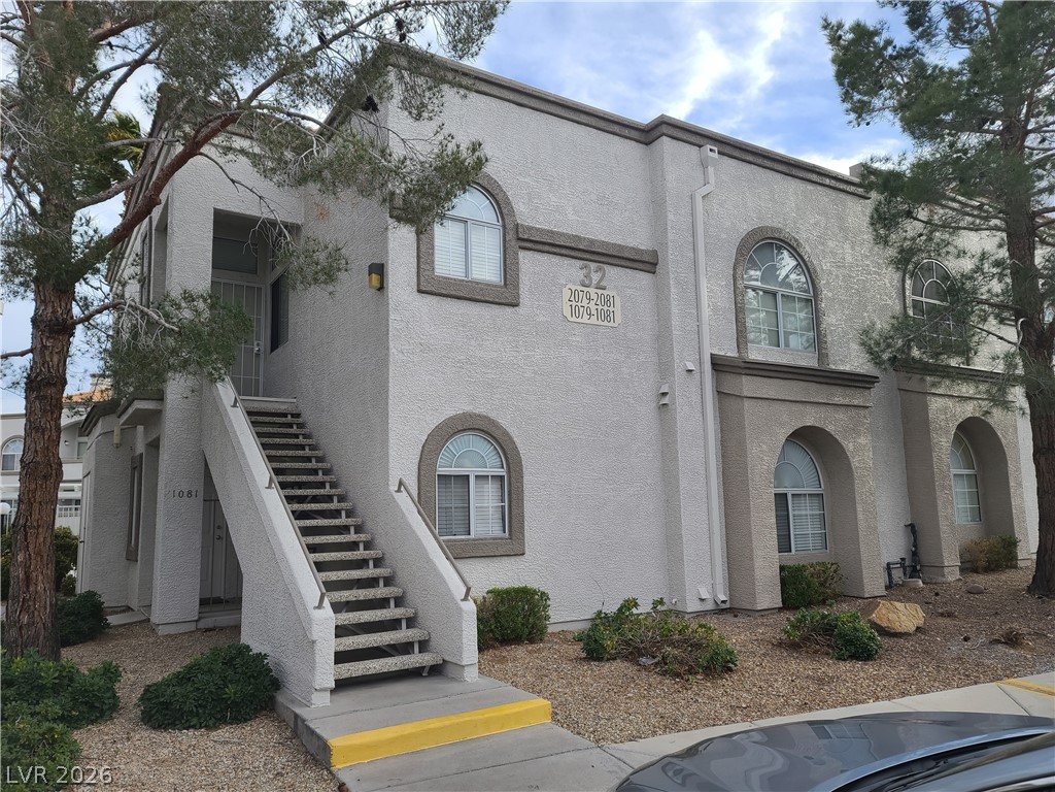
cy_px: 396
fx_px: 762
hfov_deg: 69.4
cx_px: 528
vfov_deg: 54.9
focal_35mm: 25
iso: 16
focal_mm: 7
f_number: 1.8
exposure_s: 1/430
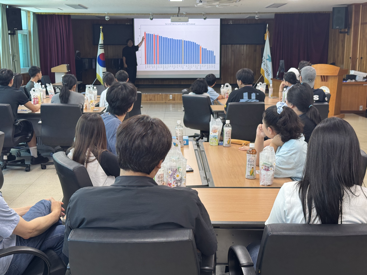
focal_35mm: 48
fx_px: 509
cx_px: 184
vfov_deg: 30.3
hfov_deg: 39.7
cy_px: 138
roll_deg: +1.1
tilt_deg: -9.5
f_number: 1.78
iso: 64
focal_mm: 6.76
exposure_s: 1/60
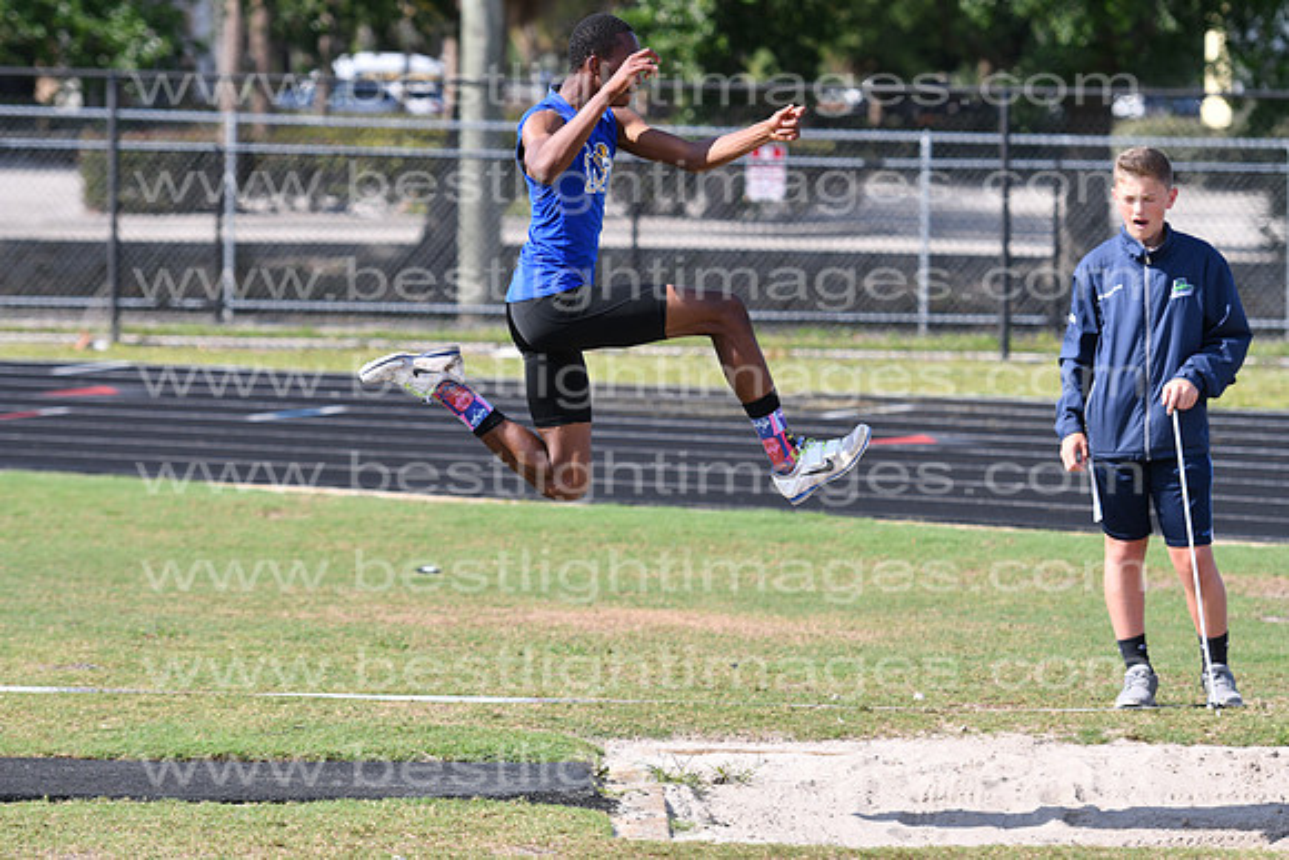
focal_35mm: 188
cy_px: 430
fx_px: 6715
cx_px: 644
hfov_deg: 11.0
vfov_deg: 7.3
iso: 200
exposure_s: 1/2000
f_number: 4
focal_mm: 125
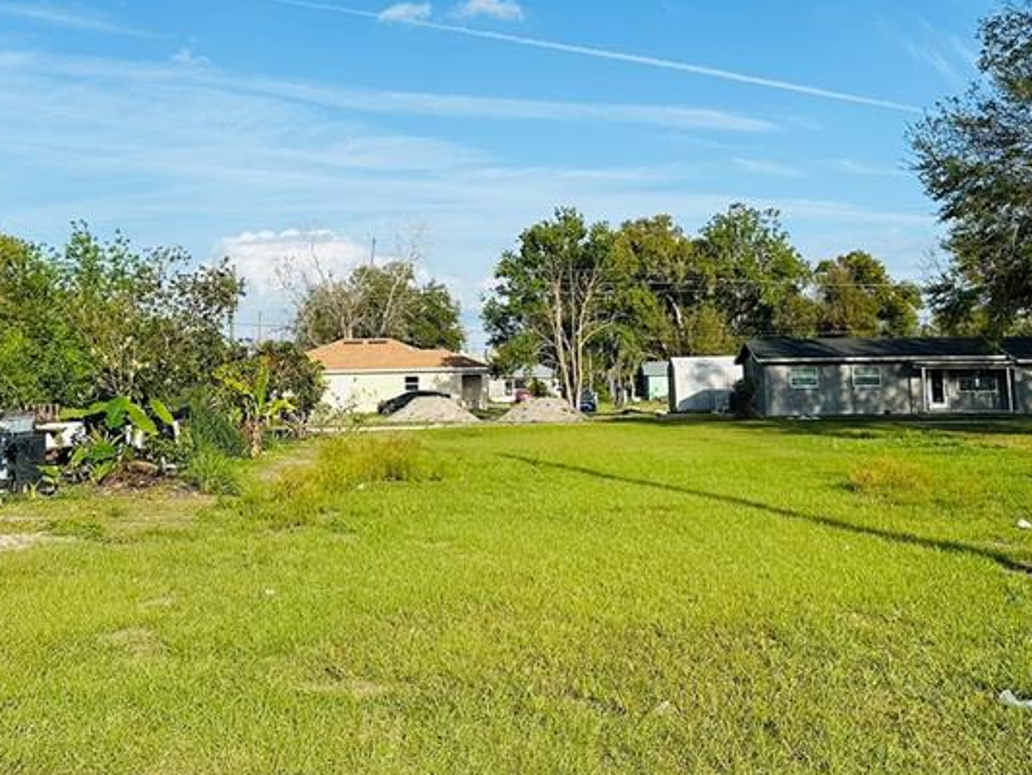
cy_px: 182
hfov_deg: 41.2
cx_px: 531
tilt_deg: +7.7
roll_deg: +1.0
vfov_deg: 30.9
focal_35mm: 46
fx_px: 1372
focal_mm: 6.86
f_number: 1.78
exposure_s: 1/6211
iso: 80
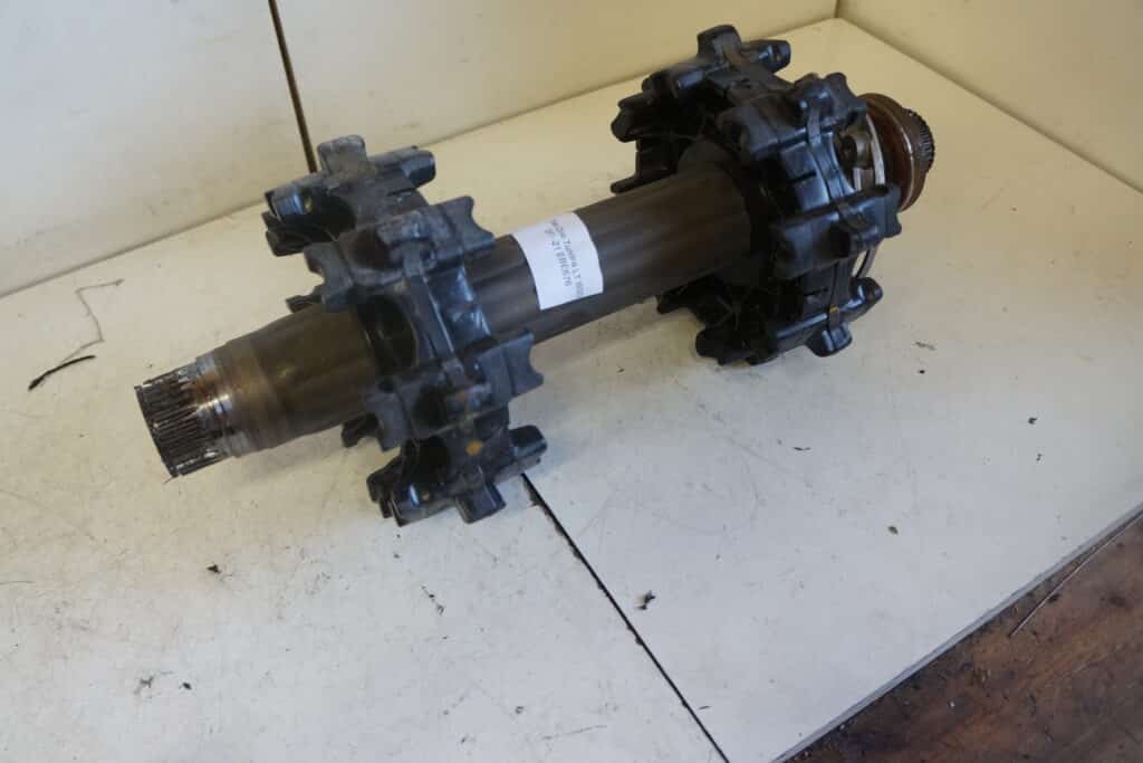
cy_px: 382
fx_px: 857
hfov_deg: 67.4
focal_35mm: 27
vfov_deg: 47.9
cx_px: 572
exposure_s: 1/60
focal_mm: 18
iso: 800
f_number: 4
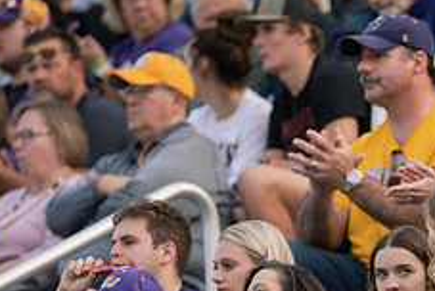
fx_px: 9268
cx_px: 448
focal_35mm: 766
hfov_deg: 2.7
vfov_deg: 1.8
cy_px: 325
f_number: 3.5
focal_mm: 300
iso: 800
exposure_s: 1/1000
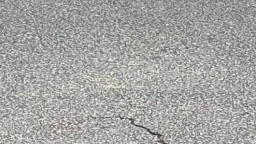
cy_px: -457
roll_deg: +0.8
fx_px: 2417
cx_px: 346
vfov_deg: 3.3
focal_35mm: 356
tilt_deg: -2.5
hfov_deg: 6.0
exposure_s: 1/2717
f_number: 1.78
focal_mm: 6.76
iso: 64
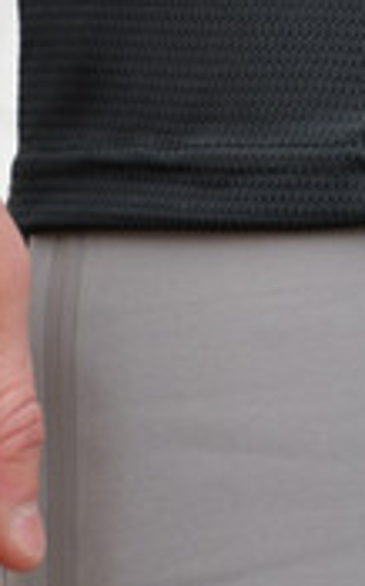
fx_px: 6254
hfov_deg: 3.3
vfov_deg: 5.3
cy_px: -141
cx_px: 457
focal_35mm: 392
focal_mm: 70
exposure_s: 1/160
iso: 200
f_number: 5
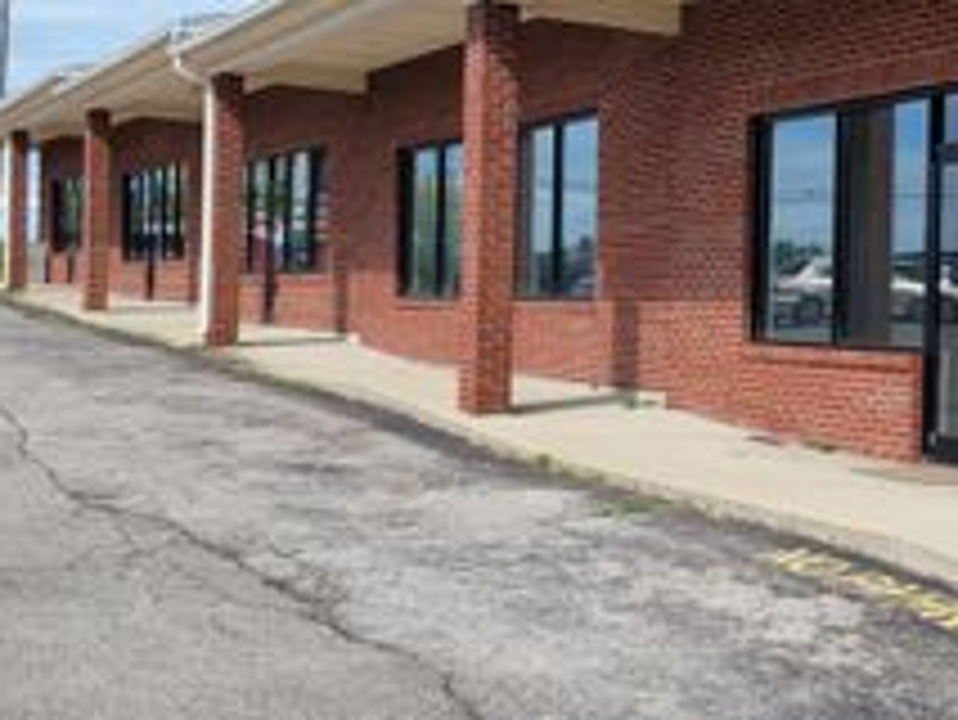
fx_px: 1689
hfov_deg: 30.1
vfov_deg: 24.0
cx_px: 895
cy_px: 335
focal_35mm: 61
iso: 40
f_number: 1.8
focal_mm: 5.4
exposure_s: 1/1869
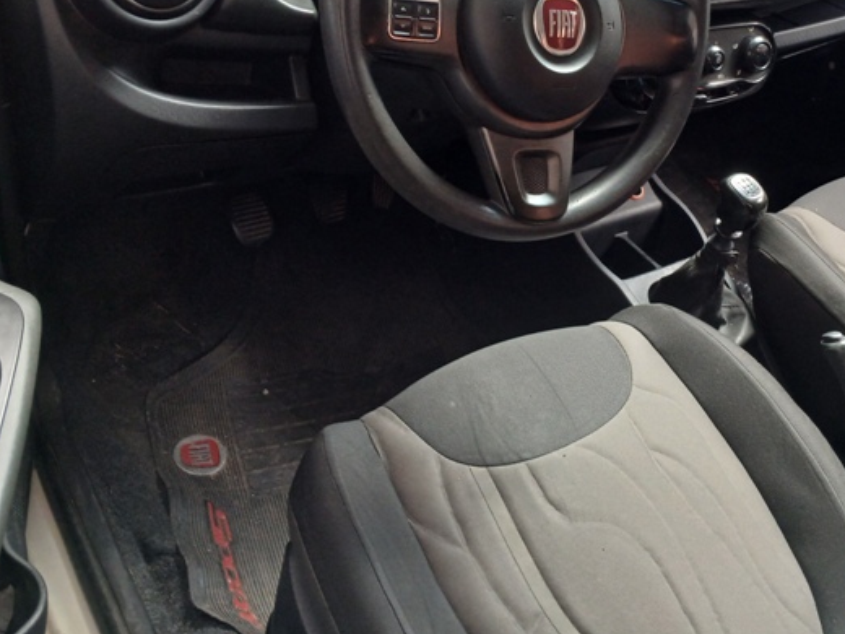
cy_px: 167
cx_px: 557
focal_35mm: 40
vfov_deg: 35.3
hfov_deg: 46.1
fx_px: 976
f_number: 1.8
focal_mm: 3.98
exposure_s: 1/60
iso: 250
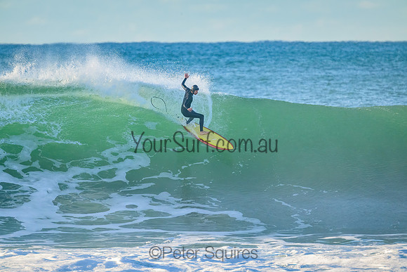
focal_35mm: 680
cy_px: 136
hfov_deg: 3.0
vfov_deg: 2.0
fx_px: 7689
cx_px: 204
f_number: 11
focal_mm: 680
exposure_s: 1/1600
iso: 3600
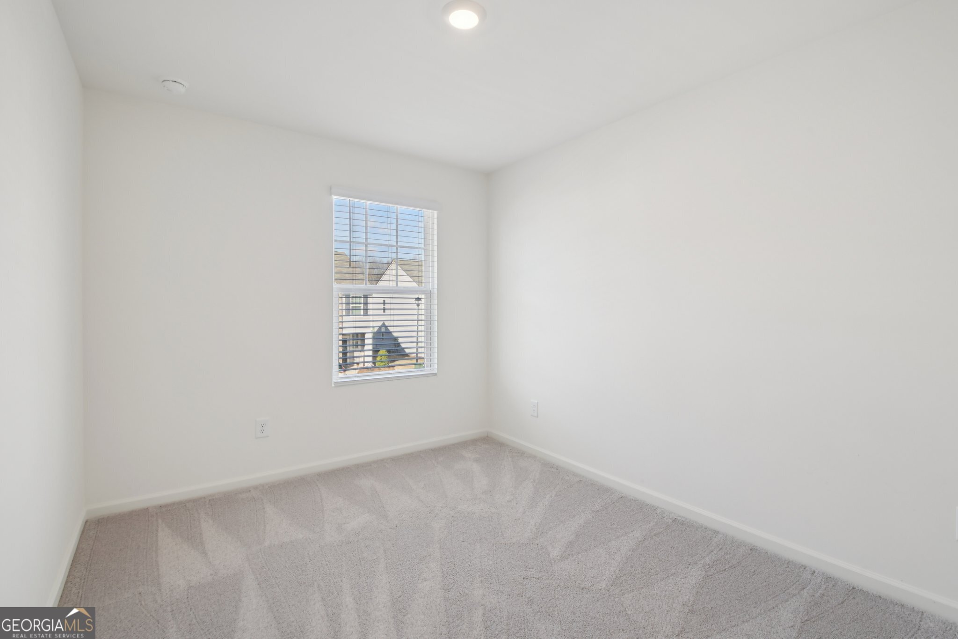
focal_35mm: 17
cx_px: 479
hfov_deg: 93.3
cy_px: 320
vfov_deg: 70.4
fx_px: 452
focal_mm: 17
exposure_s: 1/40
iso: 360
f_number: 8
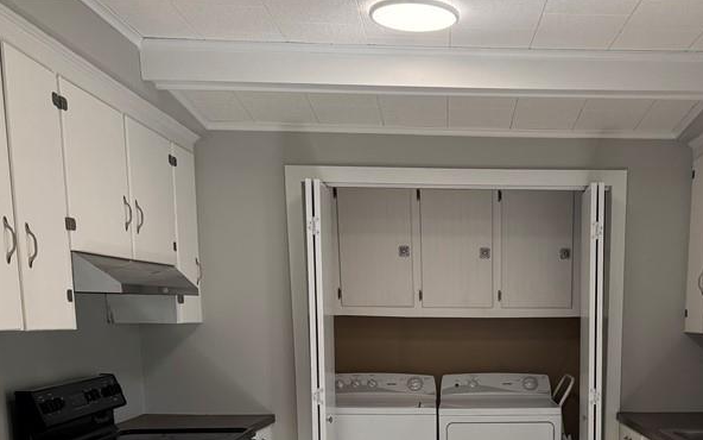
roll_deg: -0.1
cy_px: 452
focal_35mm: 44
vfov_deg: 27.4
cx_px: 509
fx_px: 843
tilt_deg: -10.5
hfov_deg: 44.1
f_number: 1.78
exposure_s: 1/393
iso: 100
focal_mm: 6.76
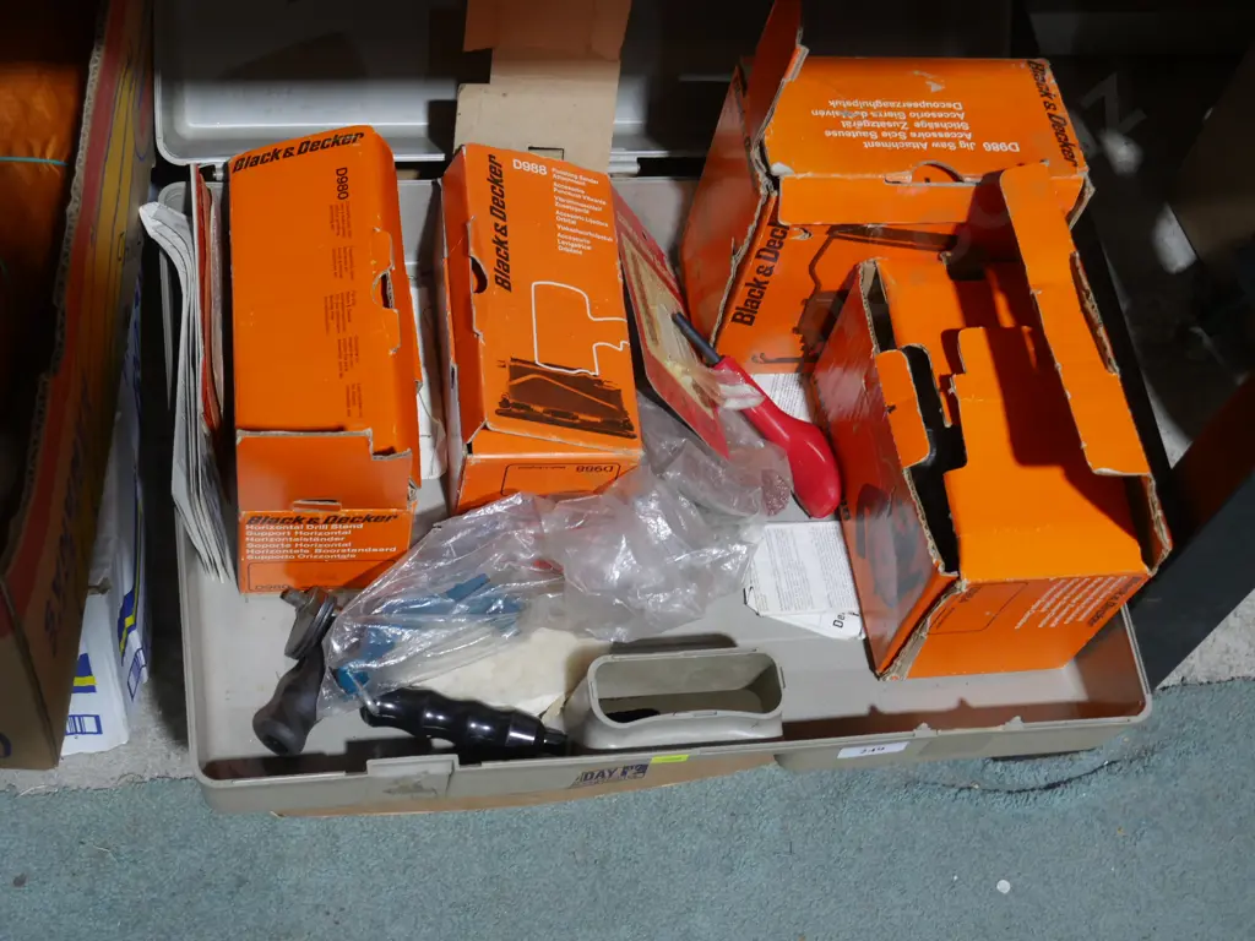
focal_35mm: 54
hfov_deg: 35.5
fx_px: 1958
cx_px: 628
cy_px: 470
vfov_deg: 27.0
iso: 800
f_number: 5.3
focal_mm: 27
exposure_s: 1/60
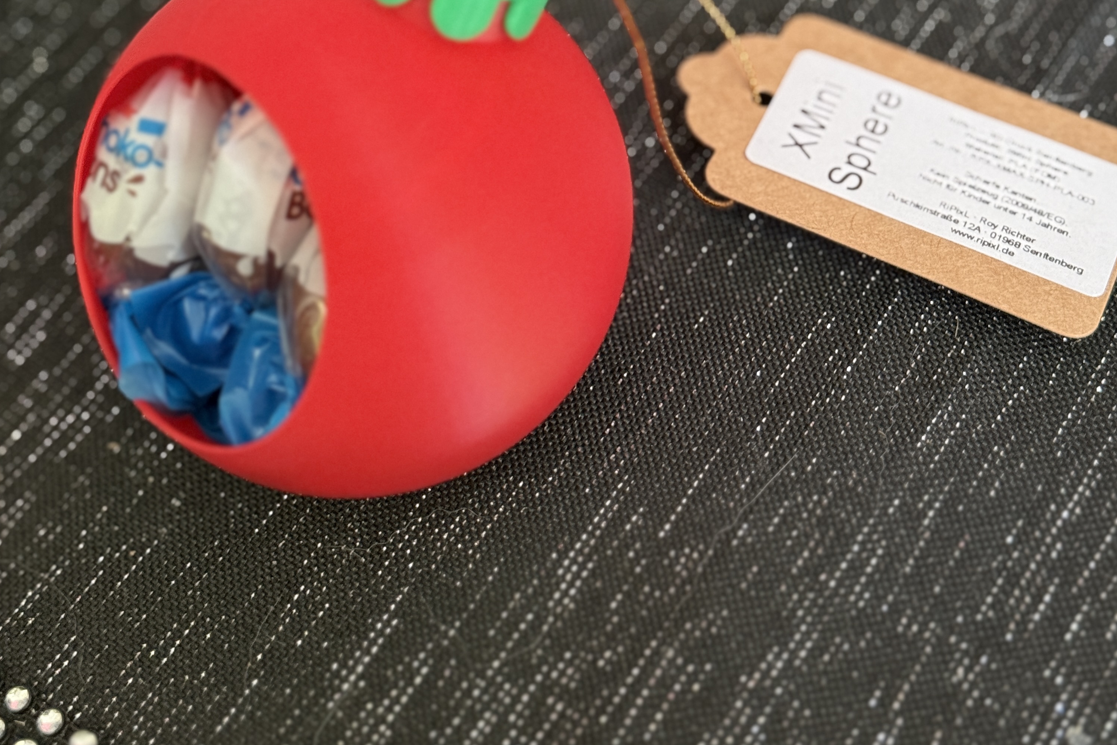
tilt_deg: -50.8
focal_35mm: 67
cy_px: 17
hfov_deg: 30.1
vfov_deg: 19.8
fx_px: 2079
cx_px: 557
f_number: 1.78
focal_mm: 6.76
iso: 250
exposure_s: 1/52
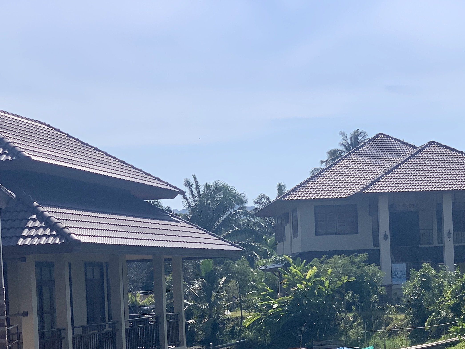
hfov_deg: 19.5
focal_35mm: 100
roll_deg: +2.2
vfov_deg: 14.6
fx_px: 1343
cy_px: 331
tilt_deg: -3.4
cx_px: 355
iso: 16
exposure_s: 1/2519
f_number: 2.4
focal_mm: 6
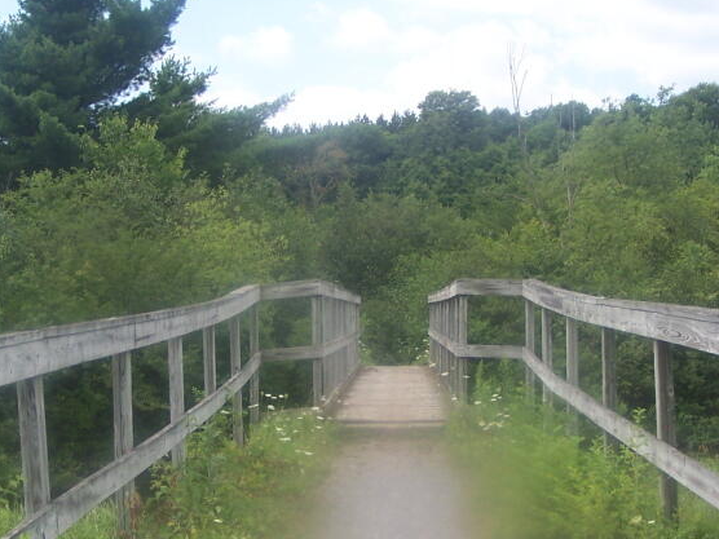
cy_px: 291
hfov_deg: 27.8
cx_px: 326
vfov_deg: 21.0
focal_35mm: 70
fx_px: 1454
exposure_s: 1/800
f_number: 2.8
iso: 80
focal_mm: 6.3
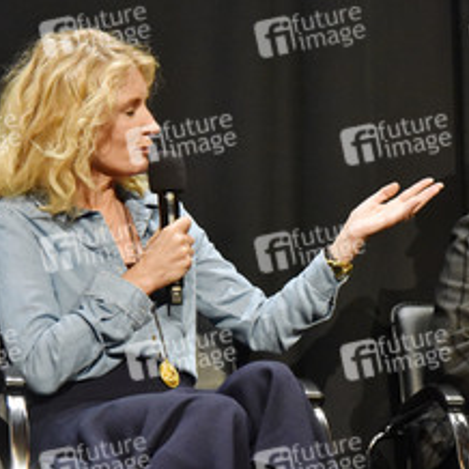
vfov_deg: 12.1
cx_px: 339
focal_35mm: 144
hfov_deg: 12.1
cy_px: 301
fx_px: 2207
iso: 6400
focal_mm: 82
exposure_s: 1/100
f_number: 4.5
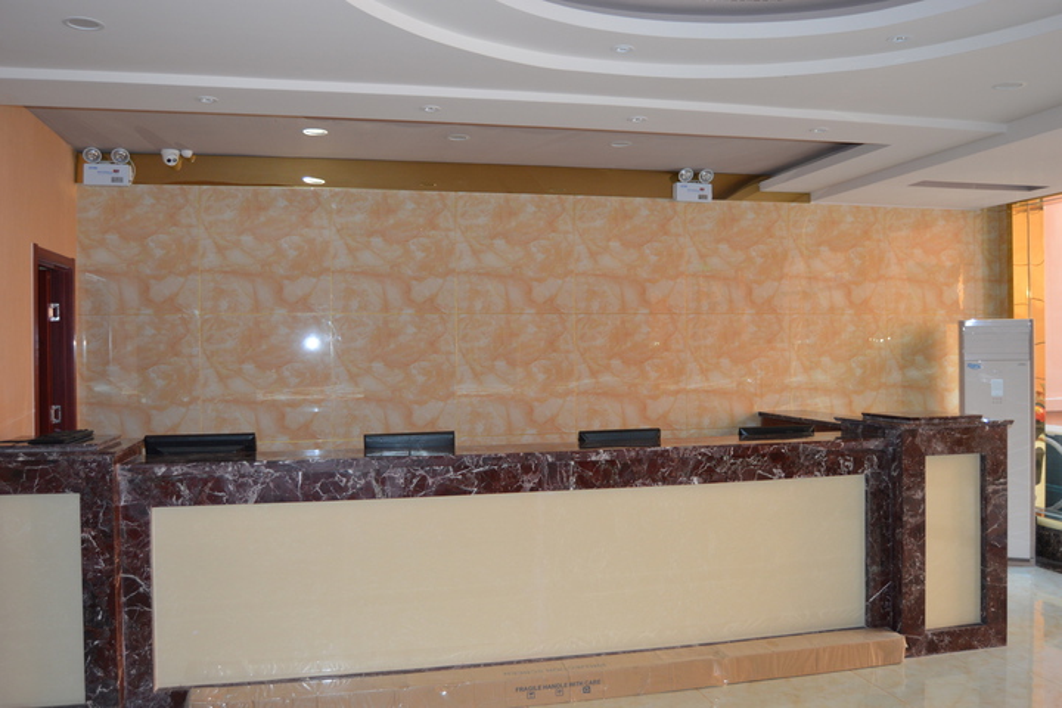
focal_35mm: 30
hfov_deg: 61.9
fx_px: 885
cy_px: 354
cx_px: 531
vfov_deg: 43.6
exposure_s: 1/60
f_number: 4
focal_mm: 20
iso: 400
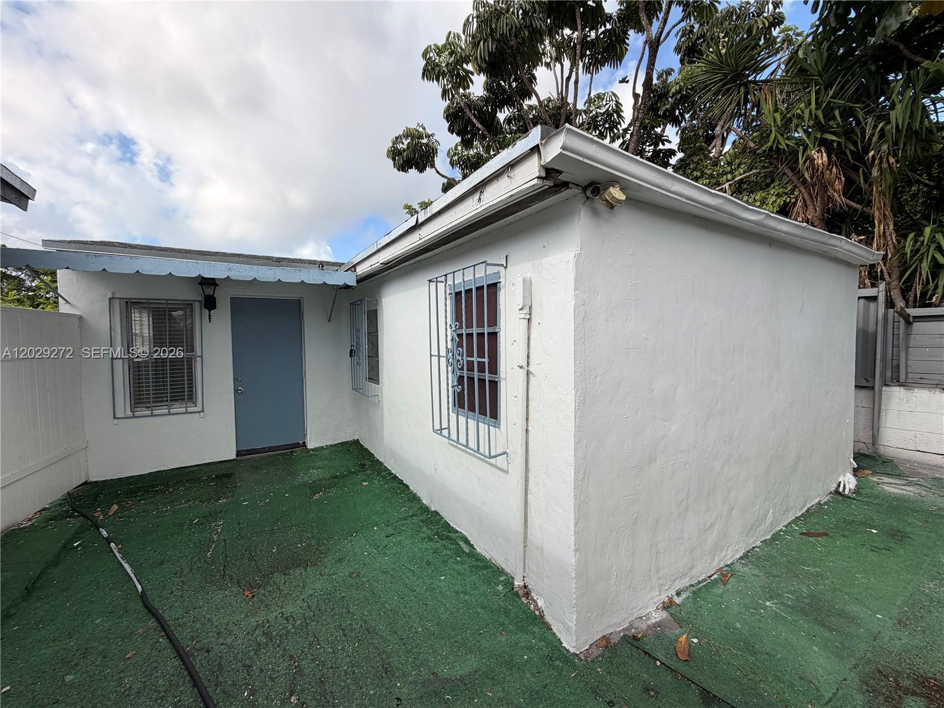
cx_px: 472
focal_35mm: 14
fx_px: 382
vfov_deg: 85.7
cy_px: 354
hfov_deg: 102.1
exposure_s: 1/770
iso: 20
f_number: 2.2
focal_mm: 2.22
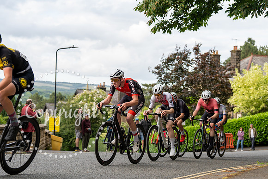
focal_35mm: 75
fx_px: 558
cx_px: 134
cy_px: 90
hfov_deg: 27.0
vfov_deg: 18.2
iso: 400
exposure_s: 1/800
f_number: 3.5
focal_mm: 75
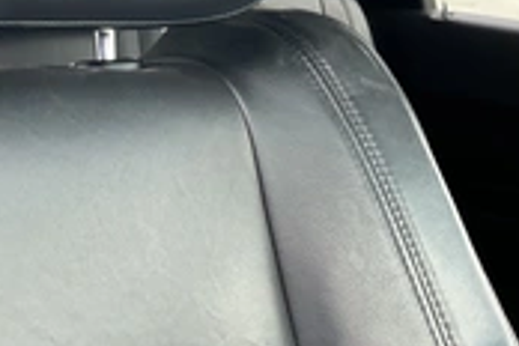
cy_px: -75
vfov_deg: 19.1
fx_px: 966
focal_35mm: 67
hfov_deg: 28.1
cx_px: -9
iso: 64
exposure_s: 1/87
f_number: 1.8
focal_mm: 3
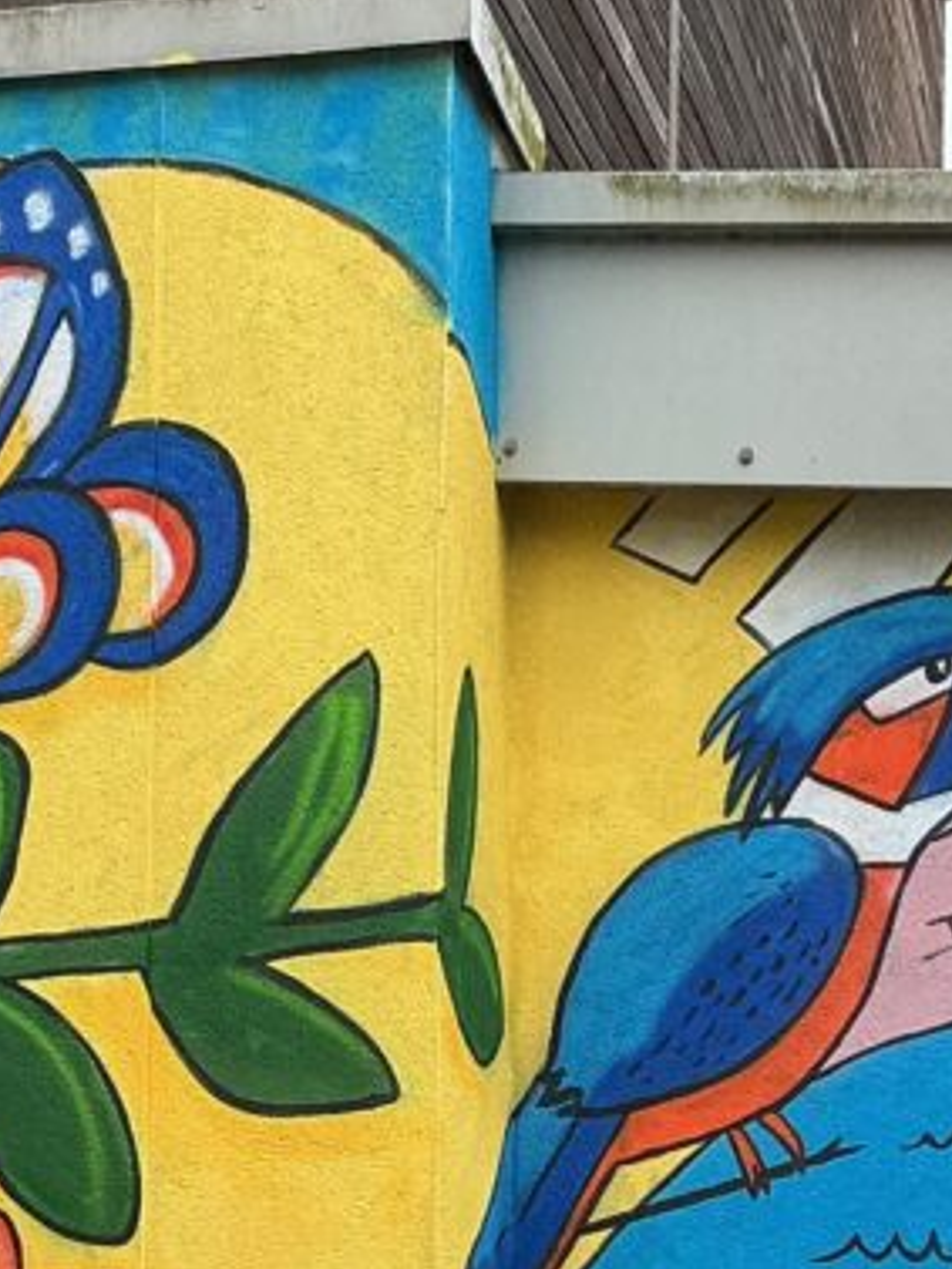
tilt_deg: +1.5
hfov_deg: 15.2
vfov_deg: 19.8
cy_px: 1143
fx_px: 3555
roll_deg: +0.0
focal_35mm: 97
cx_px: 309
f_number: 1.8
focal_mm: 3
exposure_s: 1/158
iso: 25
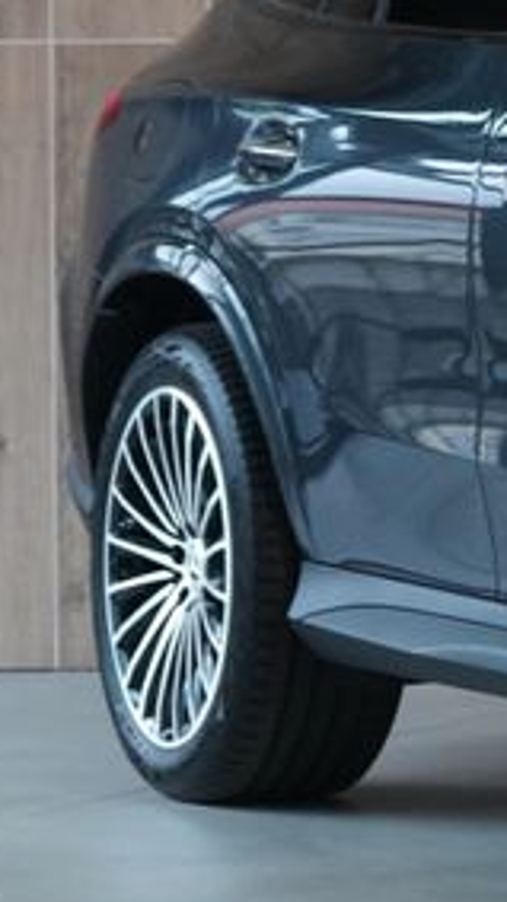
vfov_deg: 8.9
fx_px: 5813
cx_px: 1406
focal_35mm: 243
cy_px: 247
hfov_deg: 4.8
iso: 5000
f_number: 5.6
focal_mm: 64
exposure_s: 1/160
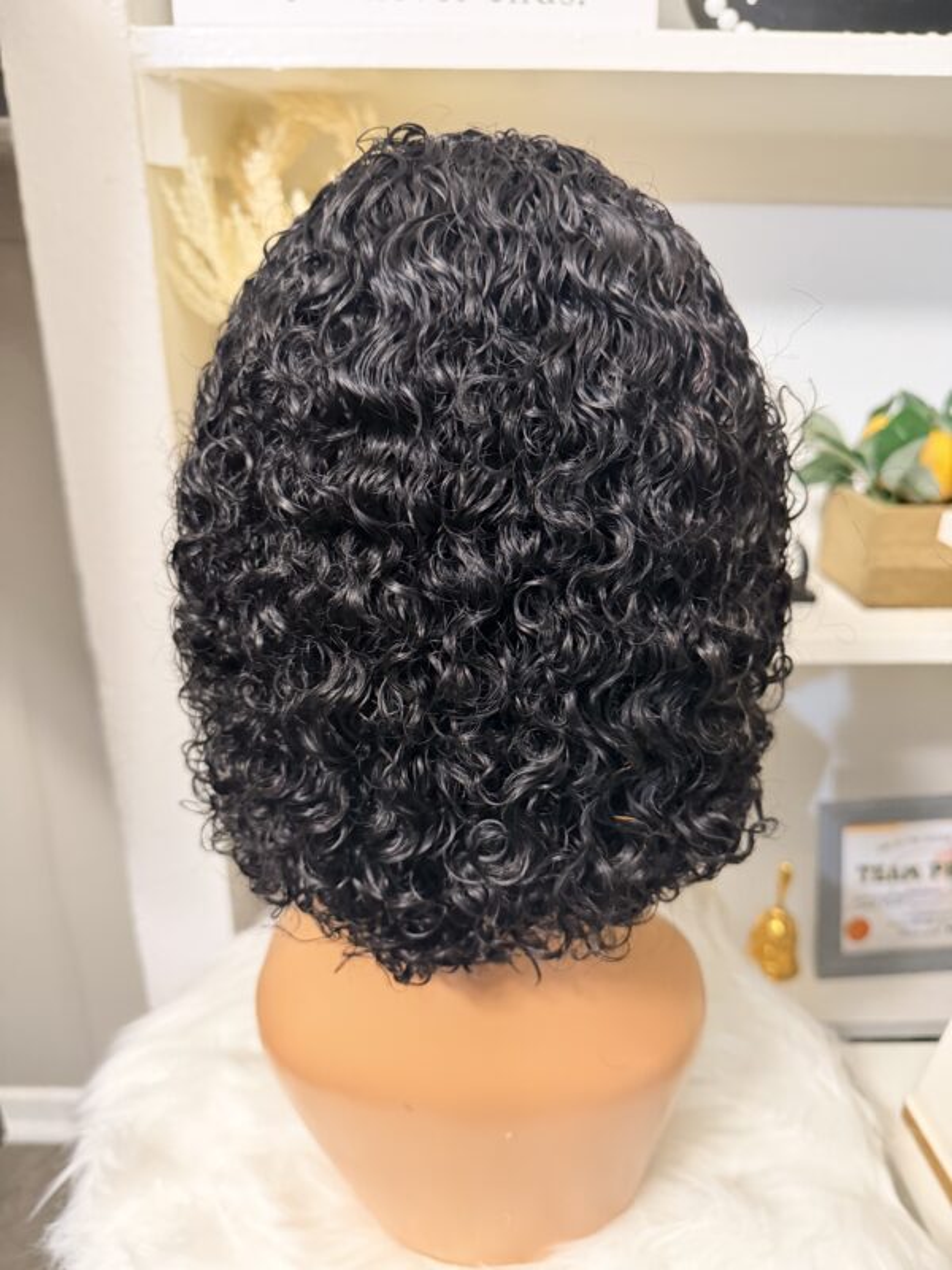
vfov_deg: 71.6
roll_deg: -1.0
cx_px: 476
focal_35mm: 24
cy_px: 635
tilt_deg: -22.5
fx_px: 880
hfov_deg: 56.8
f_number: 1.78
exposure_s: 1/40
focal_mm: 6.76
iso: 1000
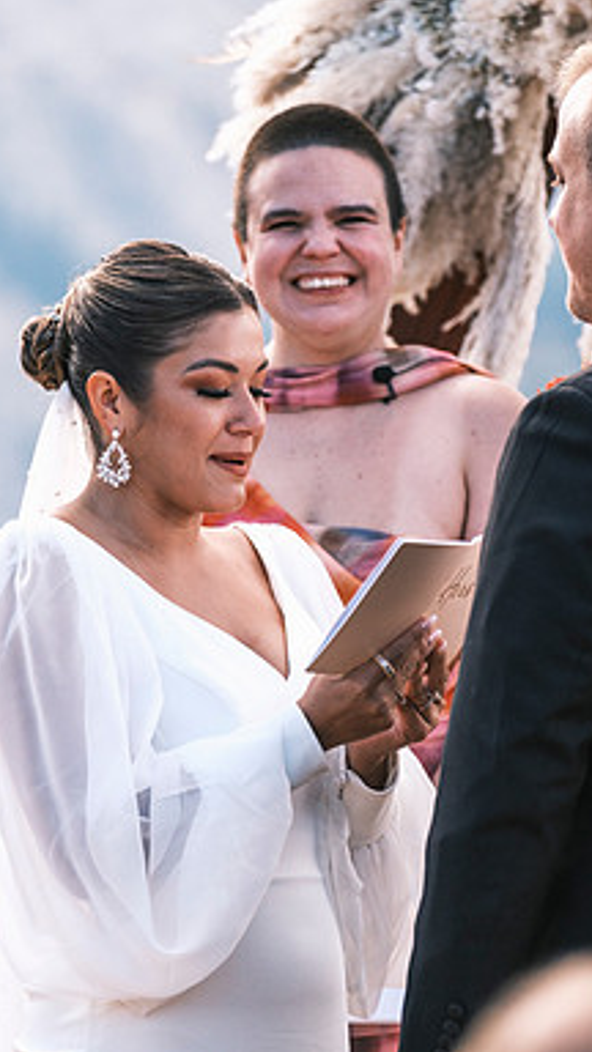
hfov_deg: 4.0
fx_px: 8567
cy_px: 527
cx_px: 411
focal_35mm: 307
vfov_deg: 7.0
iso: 400
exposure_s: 1/1600
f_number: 2.8
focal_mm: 129.2
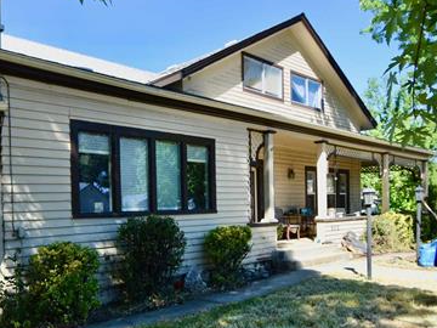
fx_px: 404
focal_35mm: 32
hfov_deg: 56.6
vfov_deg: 43.6
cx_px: 185
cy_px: 217
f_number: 7.1
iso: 200
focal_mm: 10
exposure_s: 1/250
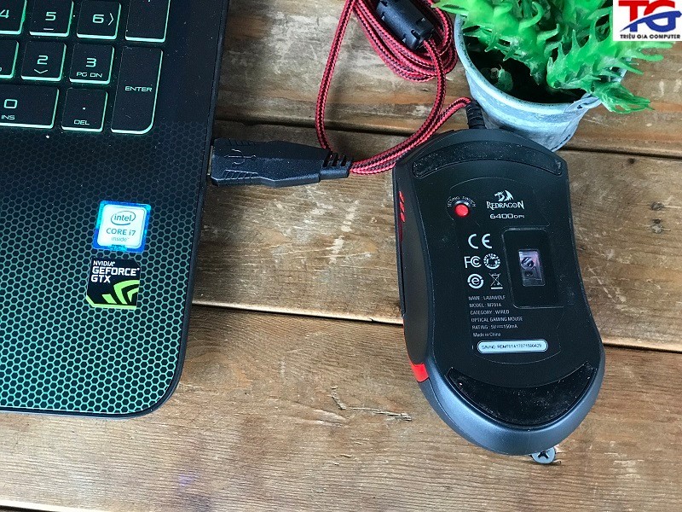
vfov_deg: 25.7
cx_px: 341
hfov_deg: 33.8
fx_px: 1123
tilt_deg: -70.1
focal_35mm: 57
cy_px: 256
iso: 160
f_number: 2.8
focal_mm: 6.6
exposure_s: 1/50
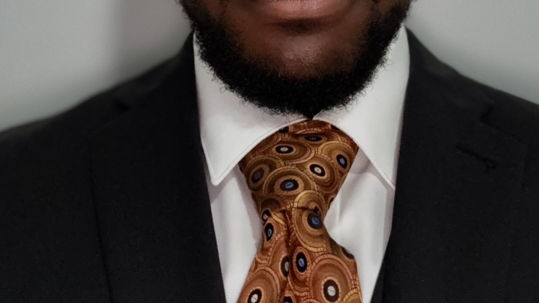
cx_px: 273
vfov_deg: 25.1
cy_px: -9
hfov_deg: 45.5
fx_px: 643
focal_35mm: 45
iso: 320
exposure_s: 1/30
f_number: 1.9
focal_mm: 2.69
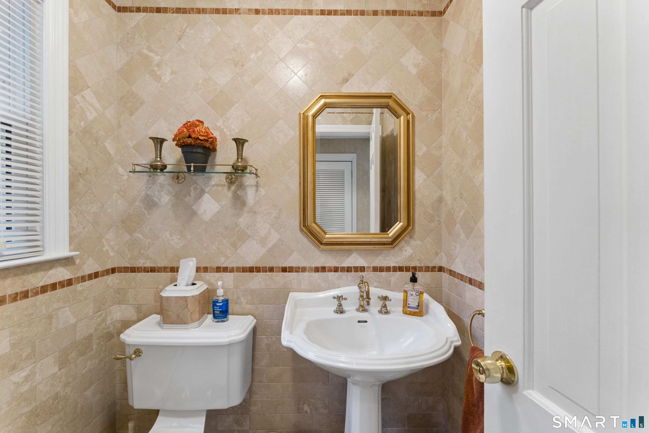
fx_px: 252
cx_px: 324
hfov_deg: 104.3
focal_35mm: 14
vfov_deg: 81.2
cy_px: 216
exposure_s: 1/5
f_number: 13
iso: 400
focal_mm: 14
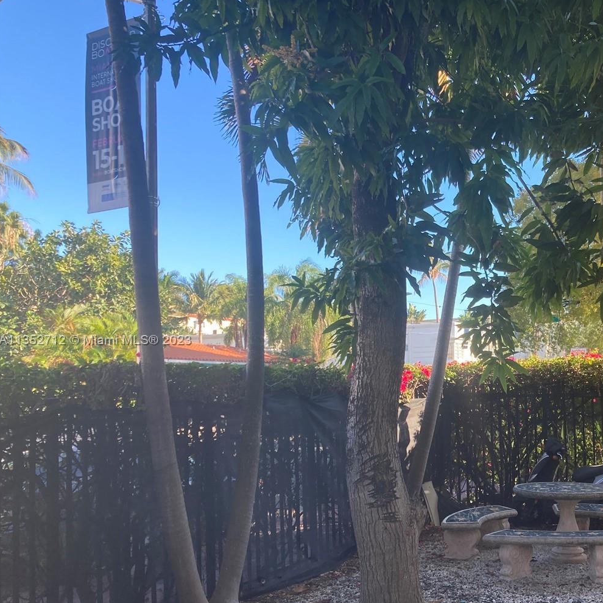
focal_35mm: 40
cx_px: 484
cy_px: 341
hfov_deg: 40.1
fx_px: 788
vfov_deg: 41.8
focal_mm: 3.99
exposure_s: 1/147
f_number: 1.8
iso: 20
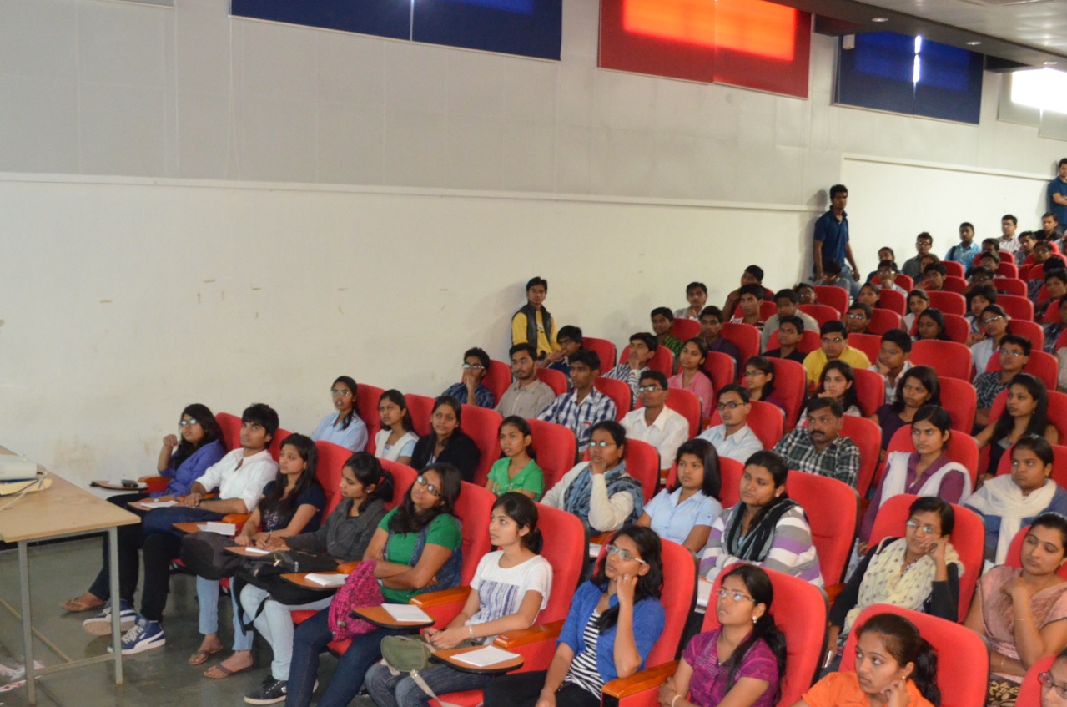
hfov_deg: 50.6
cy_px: 418
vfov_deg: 34.8
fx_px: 1124
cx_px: 461
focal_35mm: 38
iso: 3200
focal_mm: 18
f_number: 3.5
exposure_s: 1/20
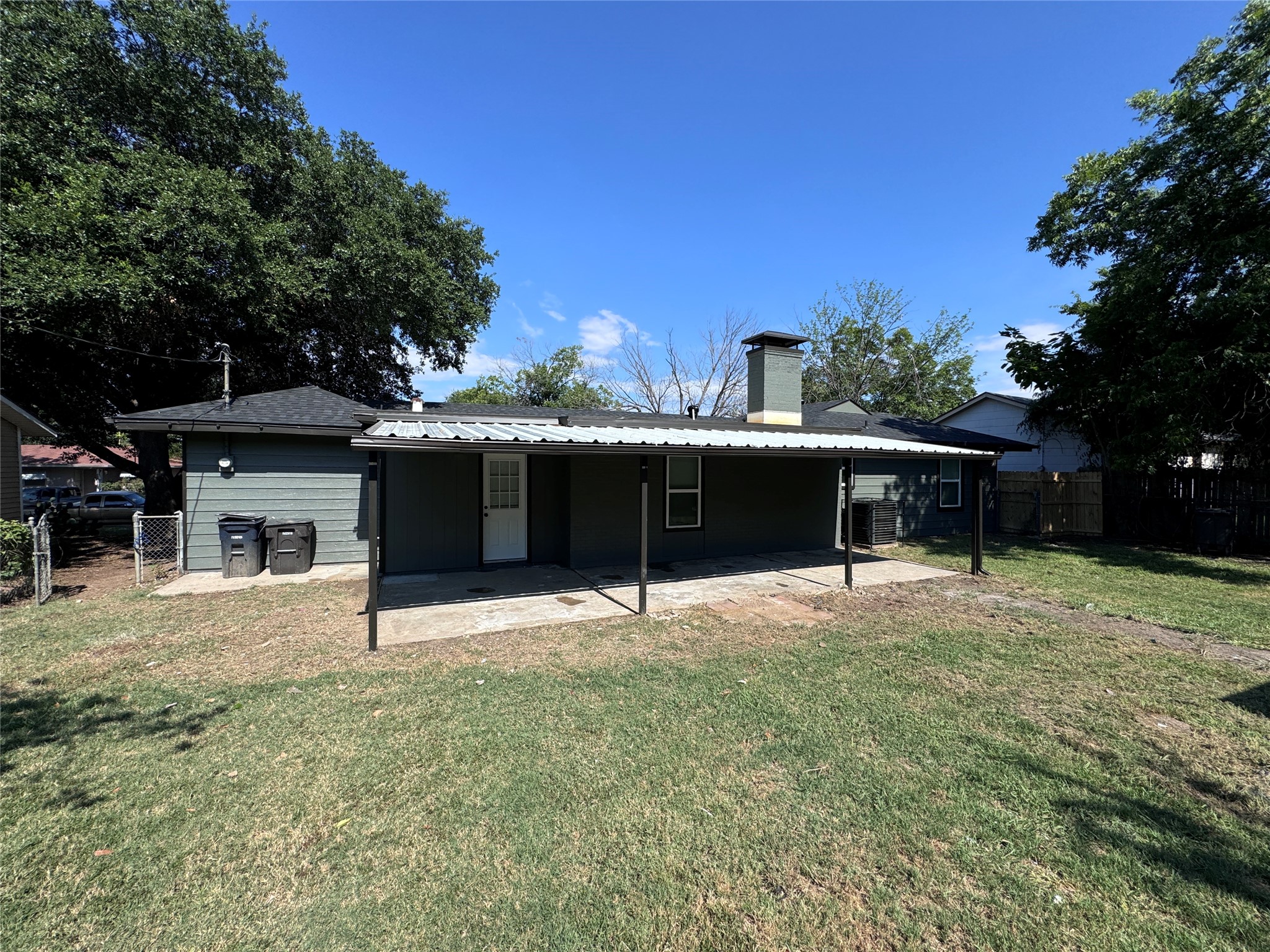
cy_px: 476
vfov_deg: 85.7
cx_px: 635
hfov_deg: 102.1
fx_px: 514
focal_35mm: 14
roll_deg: -1.5
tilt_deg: -1.2
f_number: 2.2
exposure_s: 1/1748
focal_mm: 2.22
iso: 50
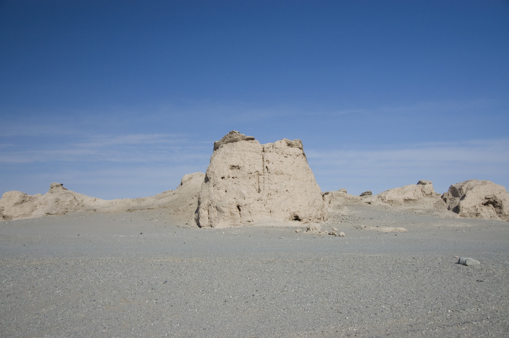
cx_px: 254
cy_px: 169
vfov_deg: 36.8
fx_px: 508
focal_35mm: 36
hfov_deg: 53.2
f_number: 3.8
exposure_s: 1/2000
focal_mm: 24
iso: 400
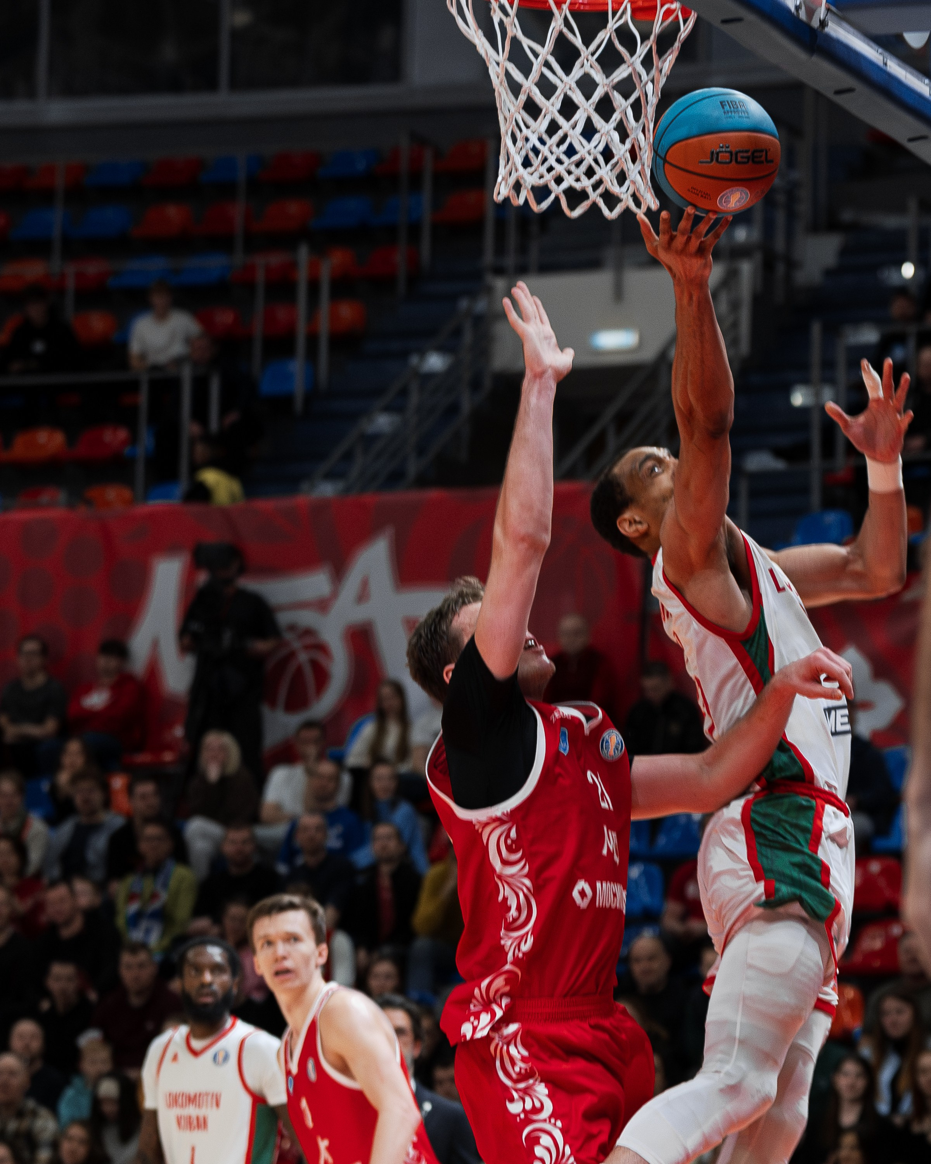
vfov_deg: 11.0
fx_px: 6066
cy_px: 693
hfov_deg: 8.8
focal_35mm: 176
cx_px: 646
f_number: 4
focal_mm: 105
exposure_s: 1/1000
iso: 1250
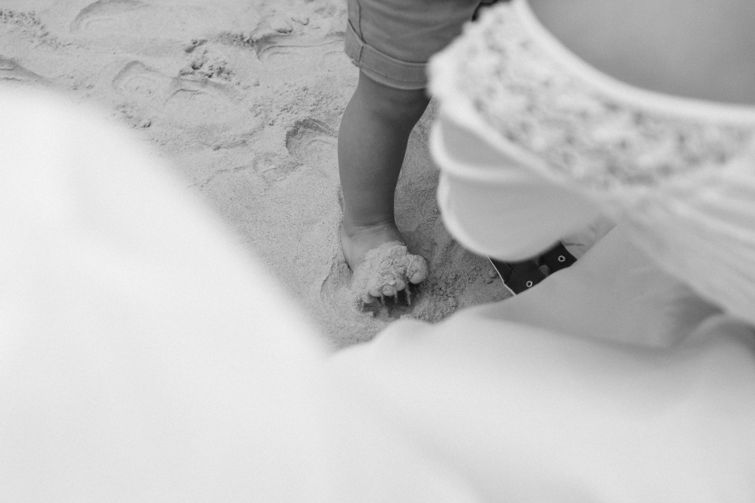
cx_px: 322
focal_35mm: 61
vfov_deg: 22.3
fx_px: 1273
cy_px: 288
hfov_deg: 33.0
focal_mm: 35
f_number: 2
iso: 800
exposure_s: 1/2500
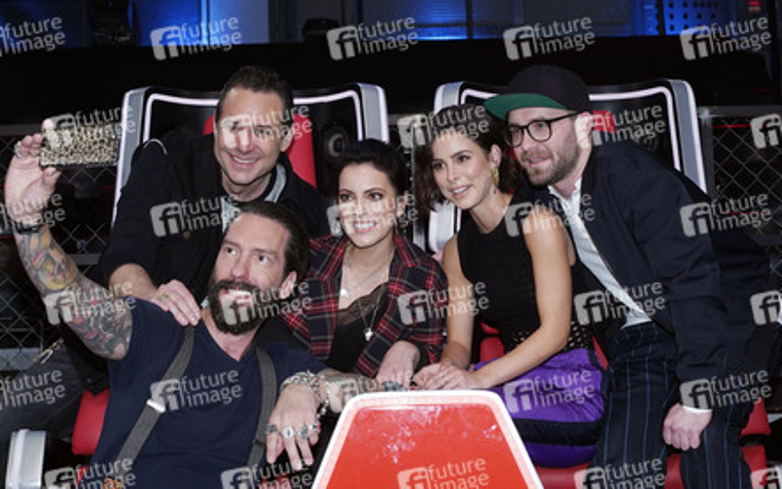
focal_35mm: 57
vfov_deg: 22.8
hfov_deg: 35.7
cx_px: 396
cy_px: 260
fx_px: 1215
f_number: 8
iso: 640
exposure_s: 1/60
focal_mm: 55
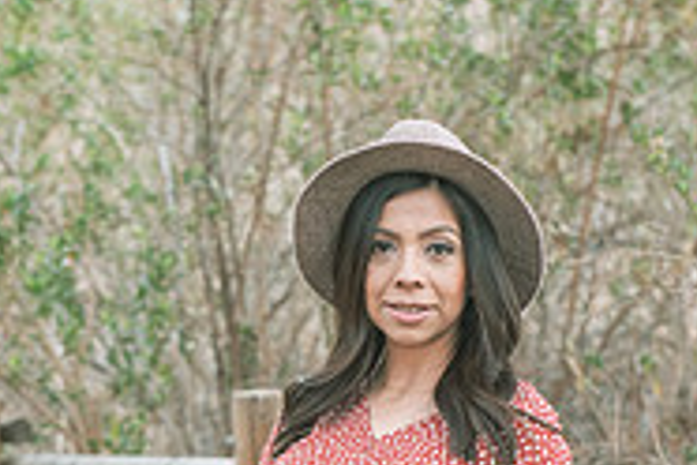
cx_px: 131
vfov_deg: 6.3
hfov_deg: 9.4
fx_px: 4220
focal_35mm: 218
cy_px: 609
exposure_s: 1/125
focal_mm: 70
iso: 500
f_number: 5
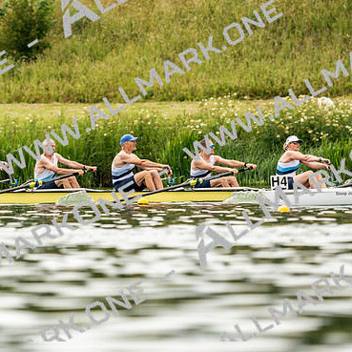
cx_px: 114
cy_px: 178
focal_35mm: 593
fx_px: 6822
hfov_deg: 3.0
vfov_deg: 3.0
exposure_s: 1/2000
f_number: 6.3
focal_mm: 444
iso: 500
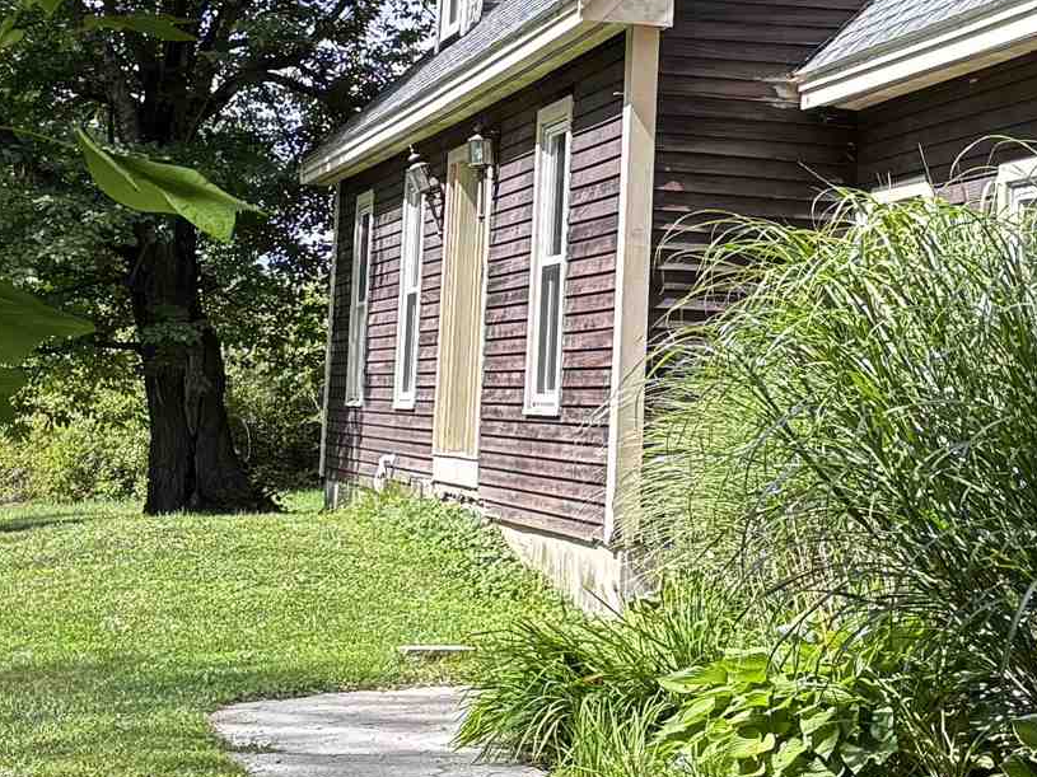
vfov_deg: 15.0
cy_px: 122
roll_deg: -2.1
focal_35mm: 98
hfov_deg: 20.0
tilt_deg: +5.6
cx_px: 644
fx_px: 2935
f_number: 1.6
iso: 50
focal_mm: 5.96
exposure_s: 1/591
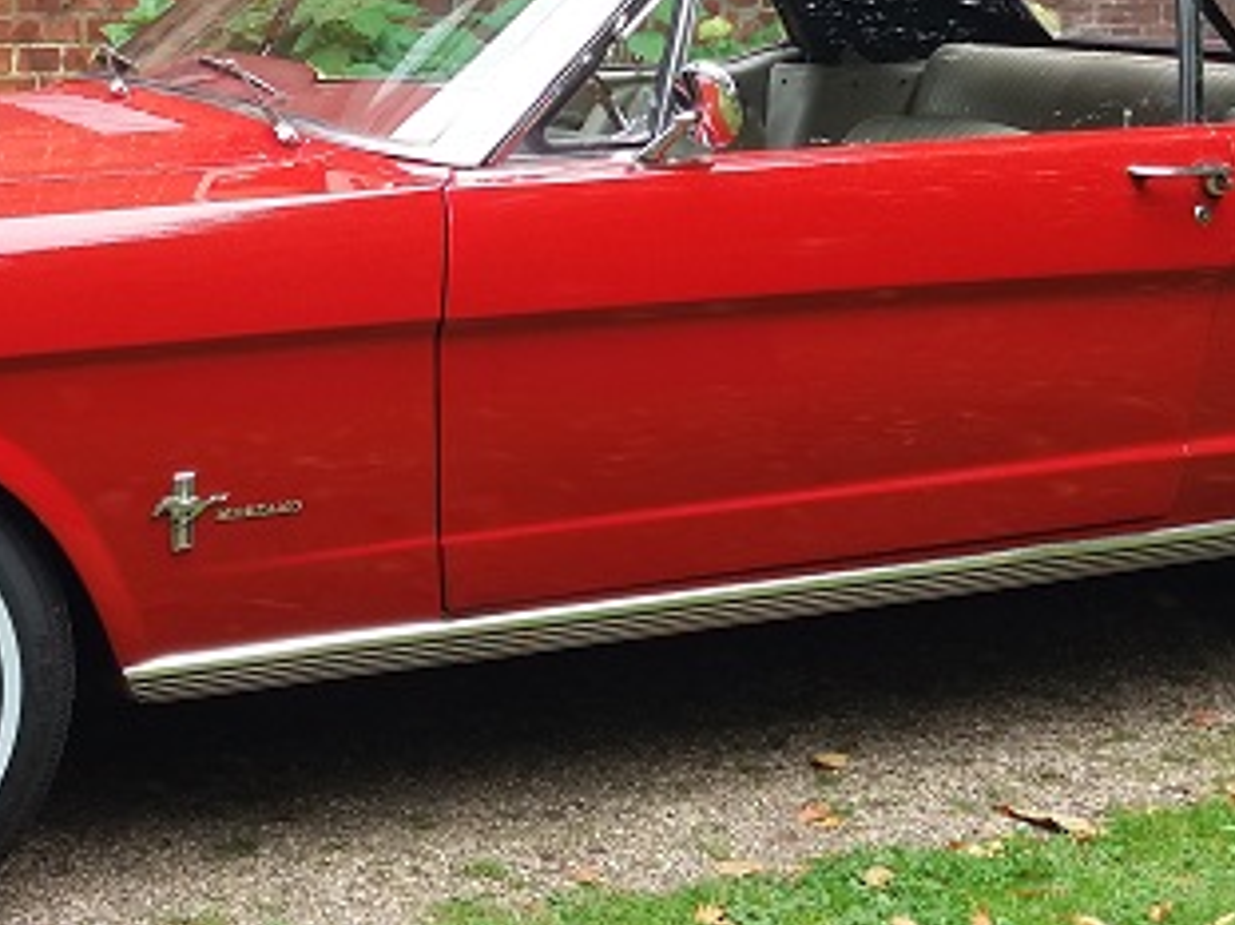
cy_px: 206
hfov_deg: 26.9
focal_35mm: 72
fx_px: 2568
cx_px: 433
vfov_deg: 20.2
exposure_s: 1/145
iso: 64
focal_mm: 3.7
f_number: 1.9
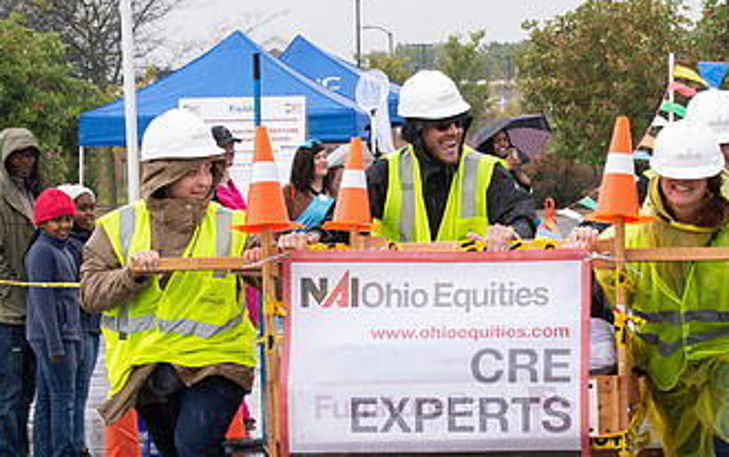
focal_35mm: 242
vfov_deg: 5.4
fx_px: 4813
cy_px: 395
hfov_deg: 8.6
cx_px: 561
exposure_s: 1/400
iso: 800
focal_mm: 70
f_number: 7.1
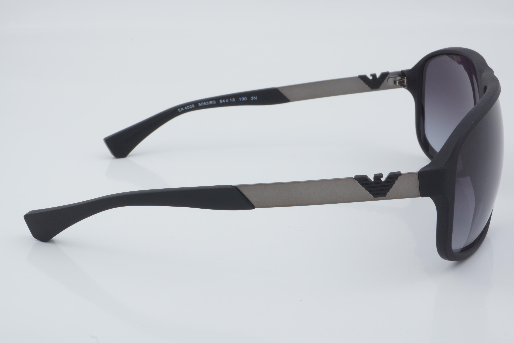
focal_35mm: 68
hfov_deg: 29.9
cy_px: 172
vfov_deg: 20.2
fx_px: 964
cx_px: 257
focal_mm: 45
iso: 100
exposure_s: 1/4
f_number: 32
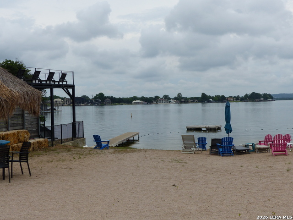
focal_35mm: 47
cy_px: 110
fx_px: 398
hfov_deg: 40.4
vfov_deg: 30.9
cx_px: 146
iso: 100
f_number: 4.5
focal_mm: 8.4
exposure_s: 1/1300
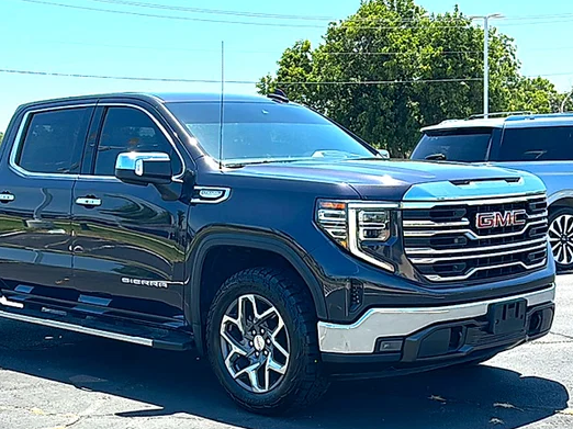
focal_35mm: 51
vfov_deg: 28.5
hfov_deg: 37.3
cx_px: 225
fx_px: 844
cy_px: 249
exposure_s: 1/2037
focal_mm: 6.86
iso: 80
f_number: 1.78
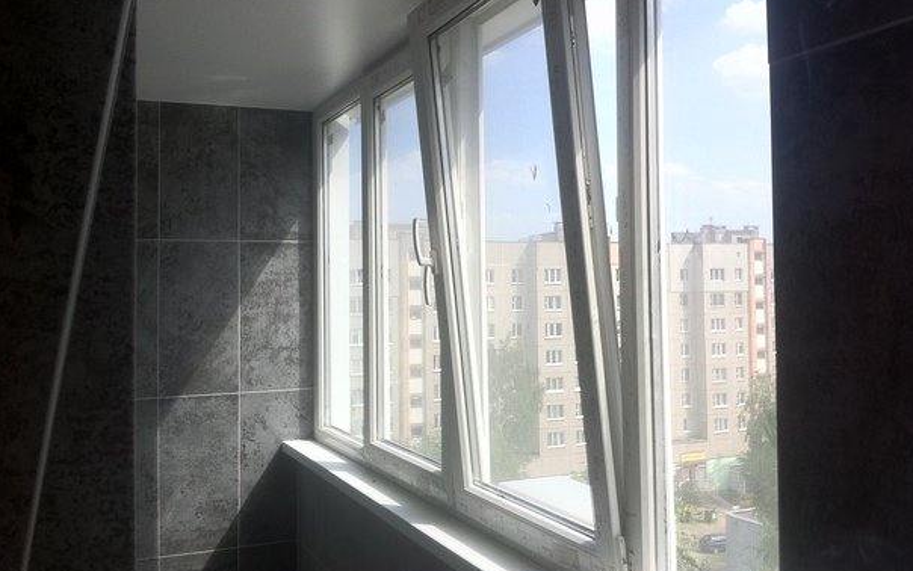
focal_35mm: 38
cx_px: 455
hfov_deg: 51.5
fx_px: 946
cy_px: 267
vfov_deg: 33.6
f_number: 2.8
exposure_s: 1/862
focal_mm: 3.85
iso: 80
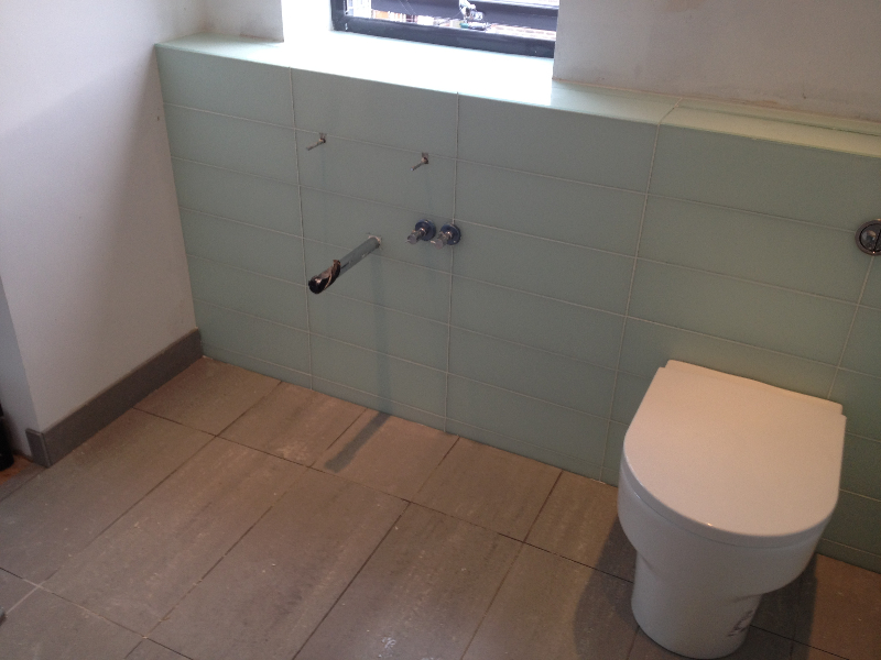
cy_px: 330
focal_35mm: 35
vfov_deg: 40.7
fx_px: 891
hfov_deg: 52.6
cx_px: 440
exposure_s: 1/24
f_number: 2.4
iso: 80
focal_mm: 4.28
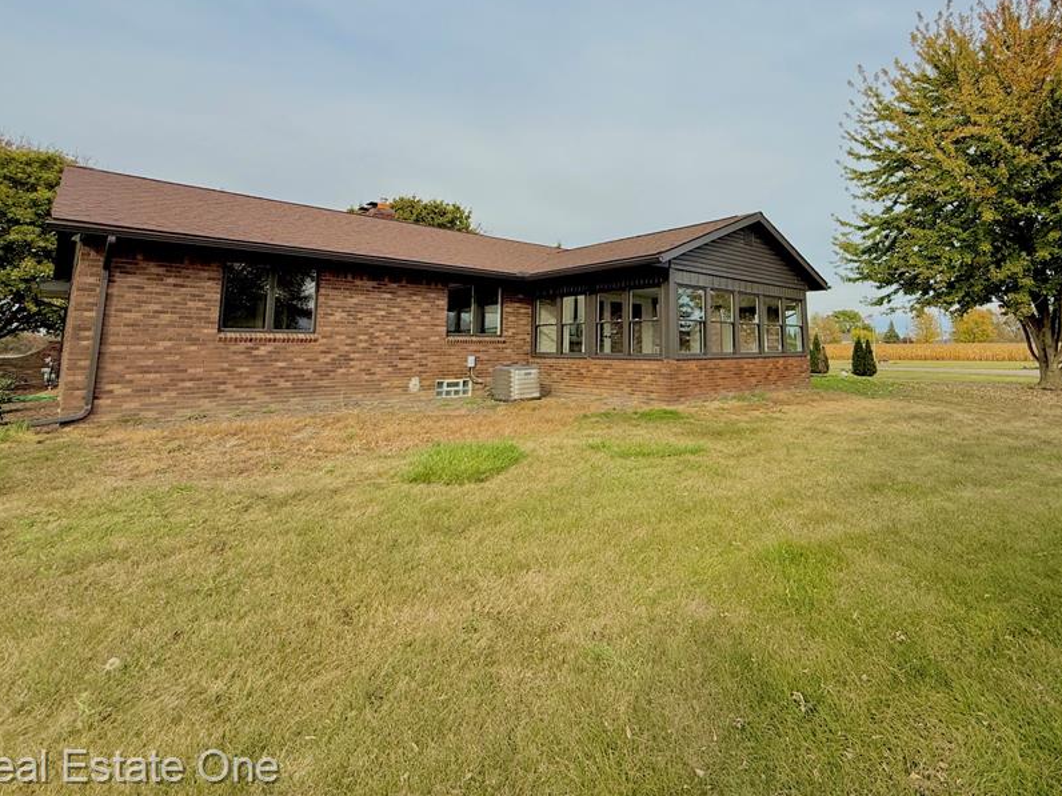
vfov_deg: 70.1
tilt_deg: +6.5
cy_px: 285
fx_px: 552
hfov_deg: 86.7
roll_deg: -0.1
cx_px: 634
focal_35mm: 18
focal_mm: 2.22
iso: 50
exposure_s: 1/1259
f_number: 2.2
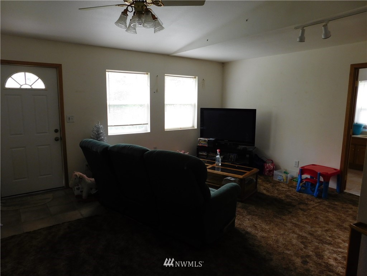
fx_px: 254
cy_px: 138
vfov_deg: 56.8
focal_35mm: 24
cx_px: 184
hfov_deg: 71.6
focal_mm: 4.1
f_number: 3
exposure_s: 1/40
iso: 125
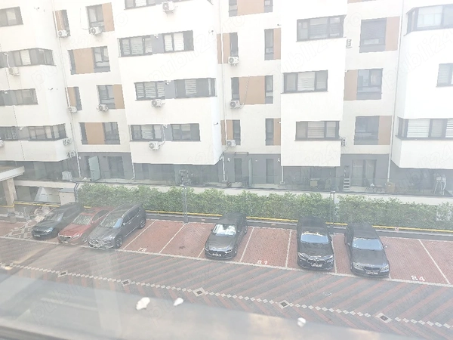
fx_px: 301
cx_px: 226
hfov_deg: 73.9
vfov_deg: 58.9
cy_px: 170
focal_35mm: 23
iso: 100
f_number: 1.6
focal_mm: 6.55
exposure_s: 1/100
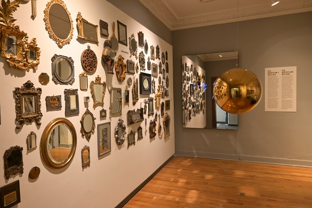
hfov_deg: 73.7
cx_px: 156
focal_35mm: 24
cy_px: 104
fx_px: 208
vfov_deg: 53.1
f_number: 5
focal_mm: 16
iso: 1600
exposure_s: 1/80
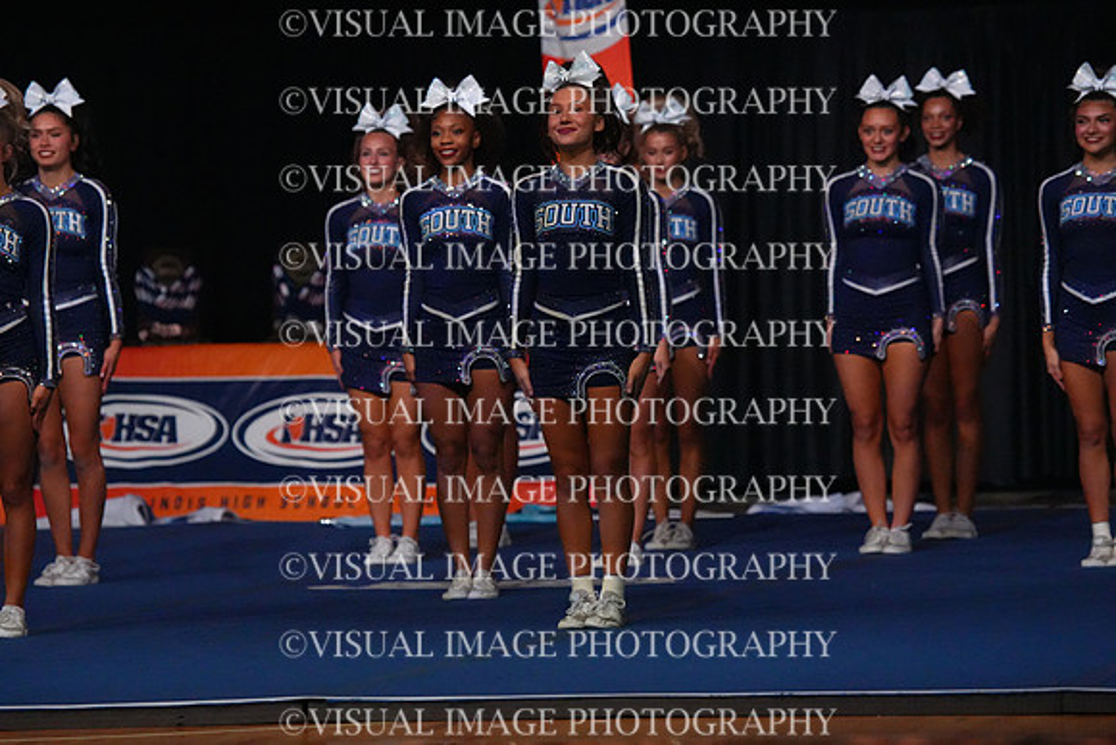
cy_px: 372
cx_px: 558
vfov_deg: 6.2
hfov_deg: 9.4
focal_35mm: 220
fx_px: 6821
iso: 16000
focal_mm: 220
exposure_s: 1/1250
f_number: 5.6
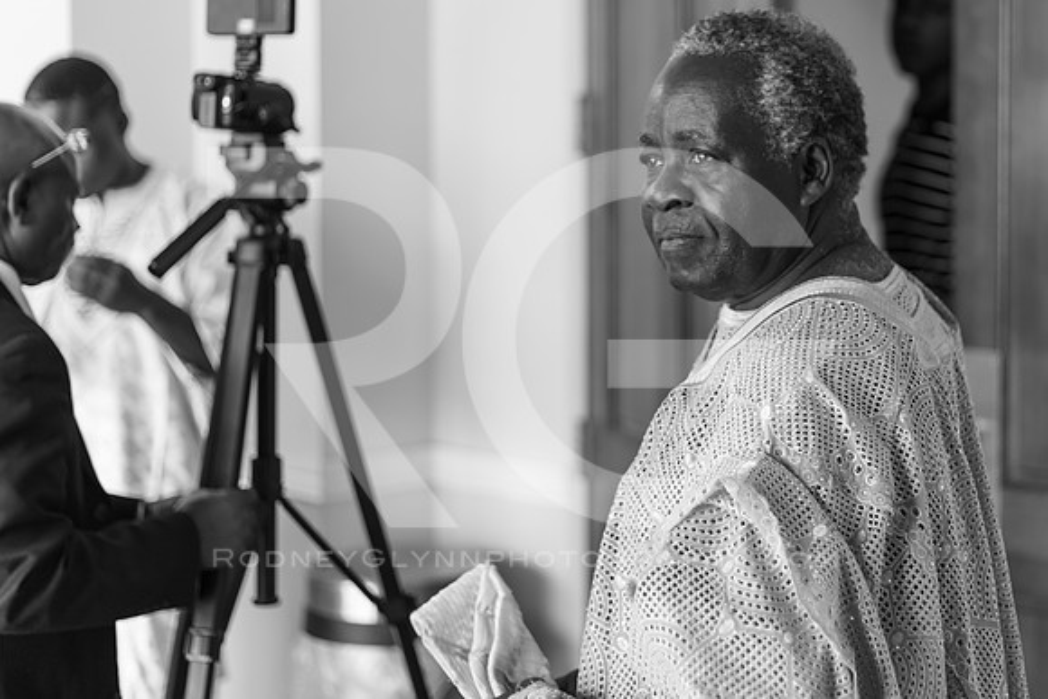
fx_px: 2014
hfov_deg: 29.0
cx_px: 674
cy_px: 262
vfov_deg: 19.7
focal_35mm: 69
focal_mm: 50
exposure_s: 1/100
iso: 250
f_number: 2
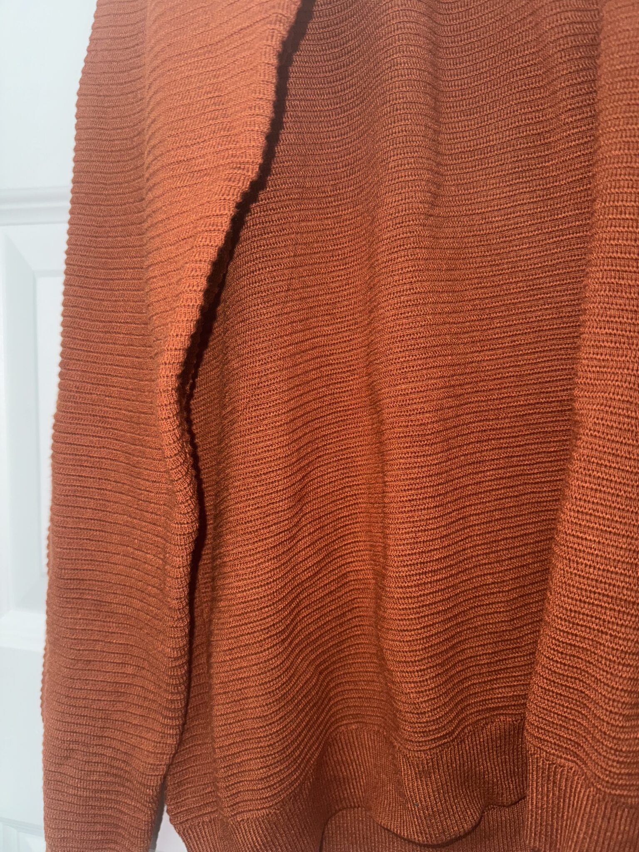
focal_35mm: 24
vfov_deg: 71.6
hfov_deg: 56.8
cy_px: 426
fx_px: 591
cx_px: 320
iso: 100
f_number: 1.78
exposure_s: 1/36
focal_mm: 6.76
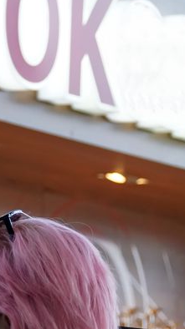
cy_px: 311
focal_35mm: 305
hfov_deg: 4.0
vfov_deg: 7.1
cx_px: -48
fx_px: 2667
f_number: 5.6
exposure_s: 1/160
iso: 1250
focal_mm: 85
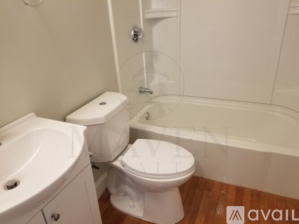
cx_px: 150
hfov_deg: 67.3
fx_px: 225
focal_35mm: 26
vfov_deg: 53.0
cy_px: 112
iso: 125
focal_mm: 4.3
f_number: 1.7
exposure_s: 1/60
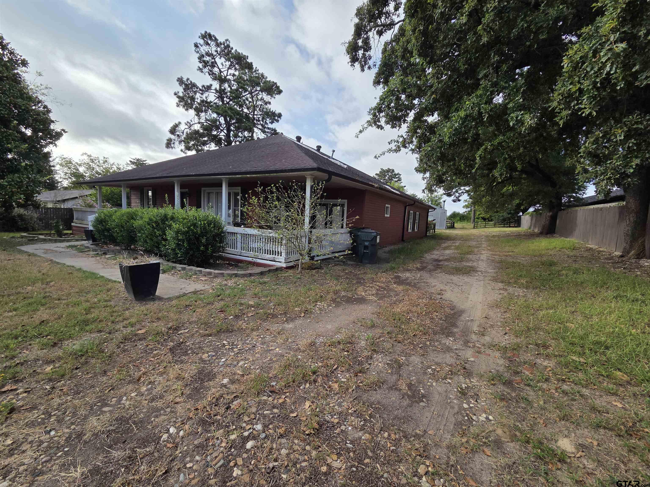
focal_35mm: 13
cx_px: 325
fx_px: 244
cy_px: 244
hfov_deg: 106.2
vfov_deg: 89.9
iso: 50
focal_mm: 2.2
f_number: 2.2
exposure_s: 1/1179
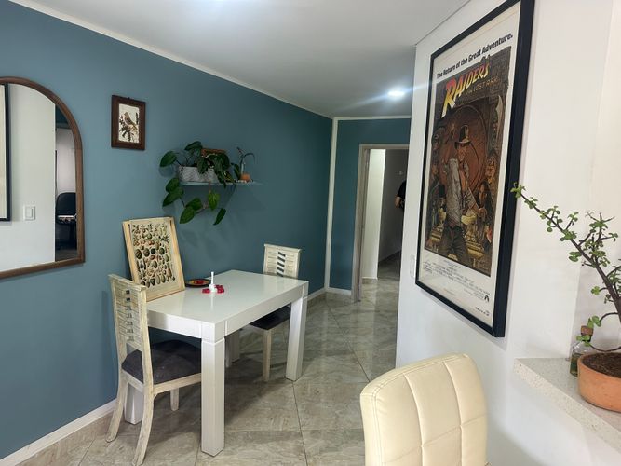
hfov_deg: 71.6
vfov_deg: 56.8
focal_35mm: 24
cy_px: 233
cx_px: 310
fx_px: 430
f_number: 1.78
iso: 250
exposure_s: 1/84
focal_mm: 6.86
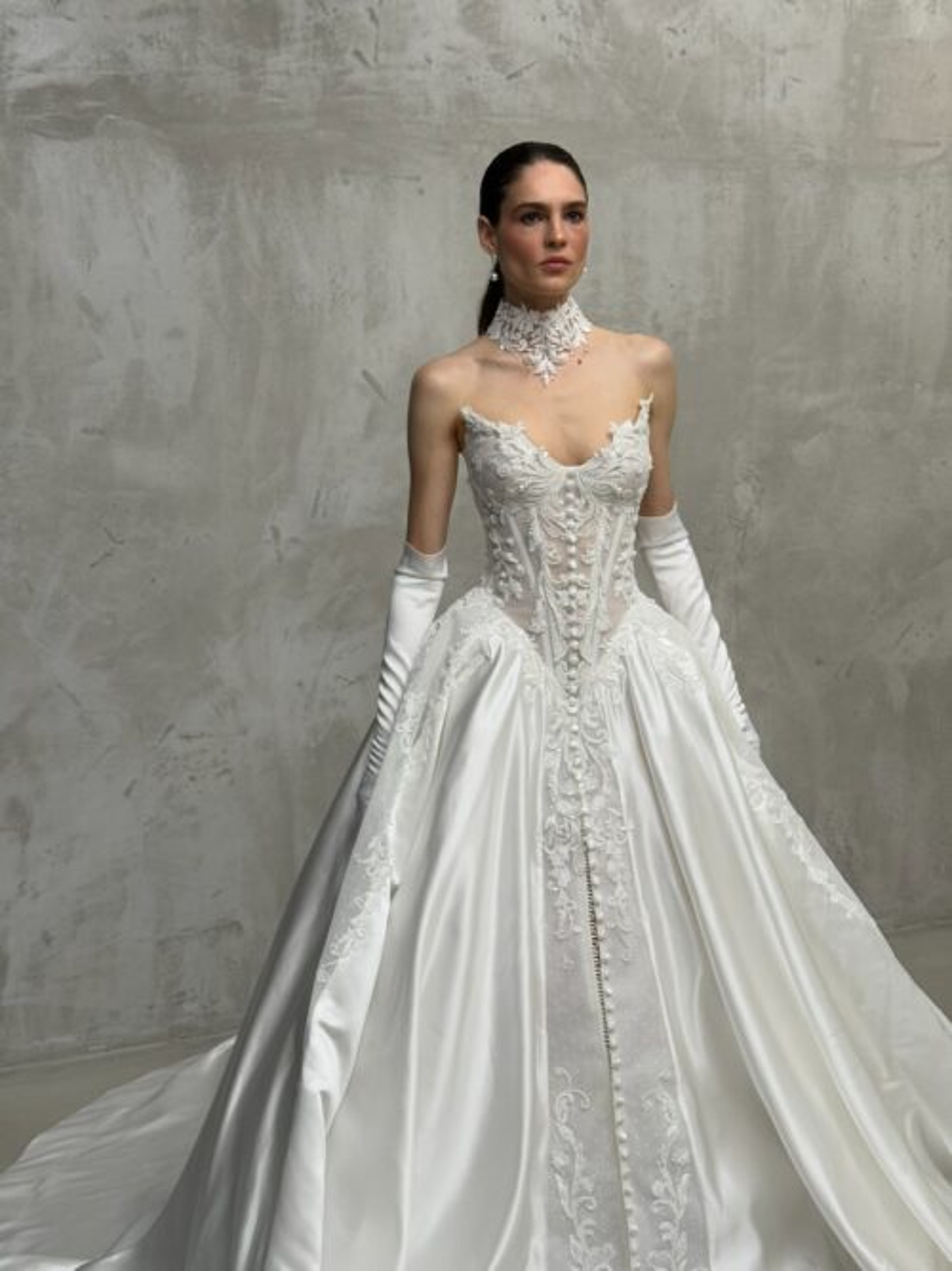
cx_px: 476
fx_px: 1761
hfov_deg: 30.3
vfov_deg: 39.7
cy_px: 636
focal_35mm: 48
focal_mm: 6.76
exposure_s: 1/96
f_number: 1.78
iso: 100
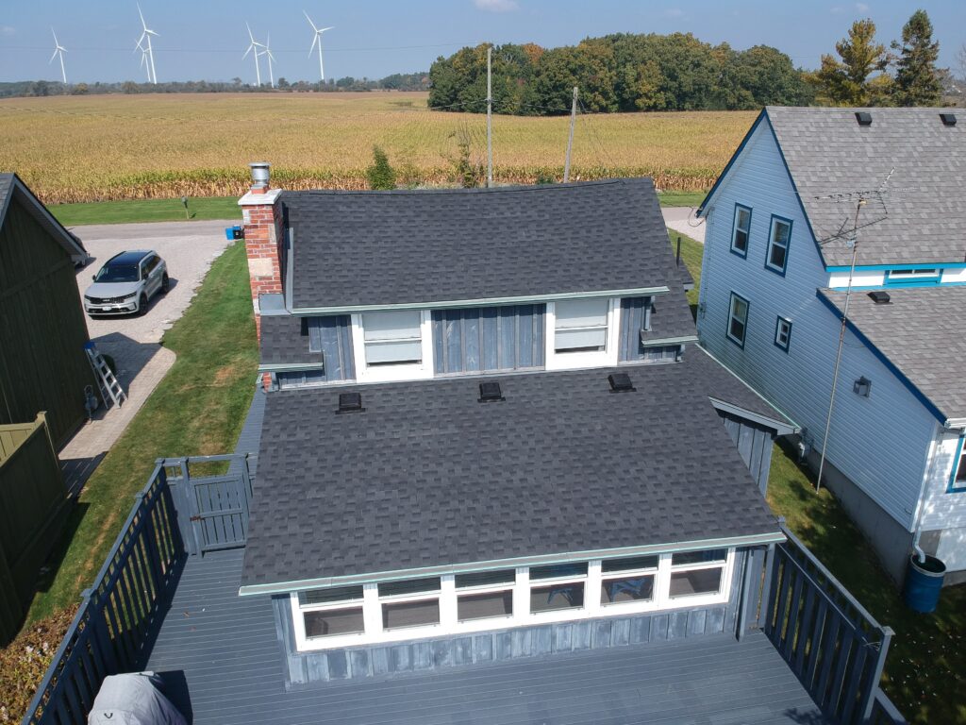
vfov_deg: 54.9
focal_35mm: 25
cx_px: 483
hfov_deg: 69.4
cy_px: 362
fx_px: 698
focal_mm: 4.49
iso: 100
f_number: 2.6
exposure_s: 1/1000
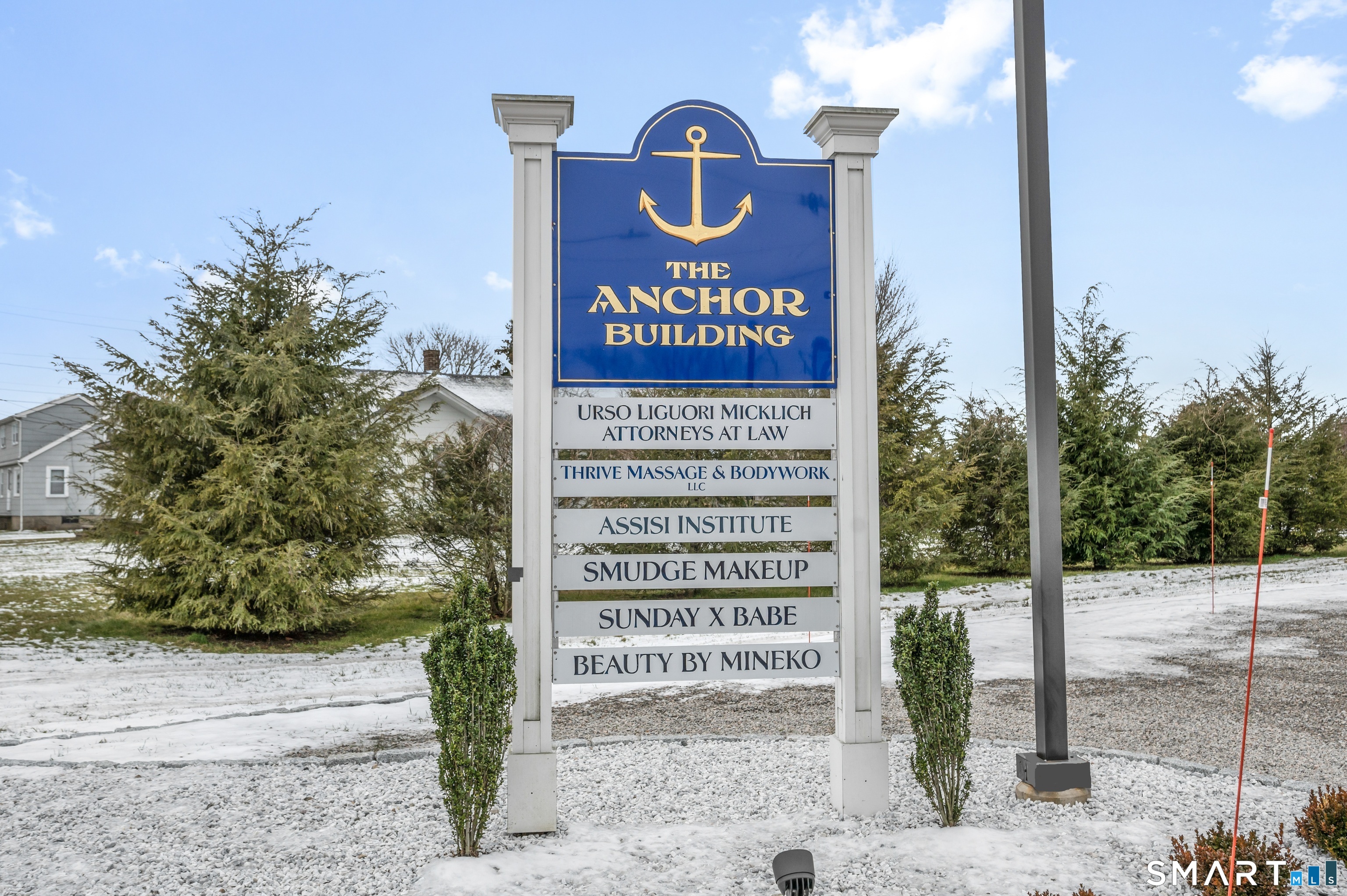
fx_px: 1122
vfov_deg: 43.6
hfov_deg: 62.0
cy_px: 448
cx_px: 674
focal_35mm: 30
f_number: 7.1
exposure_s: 1/800
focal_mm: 30
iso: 320
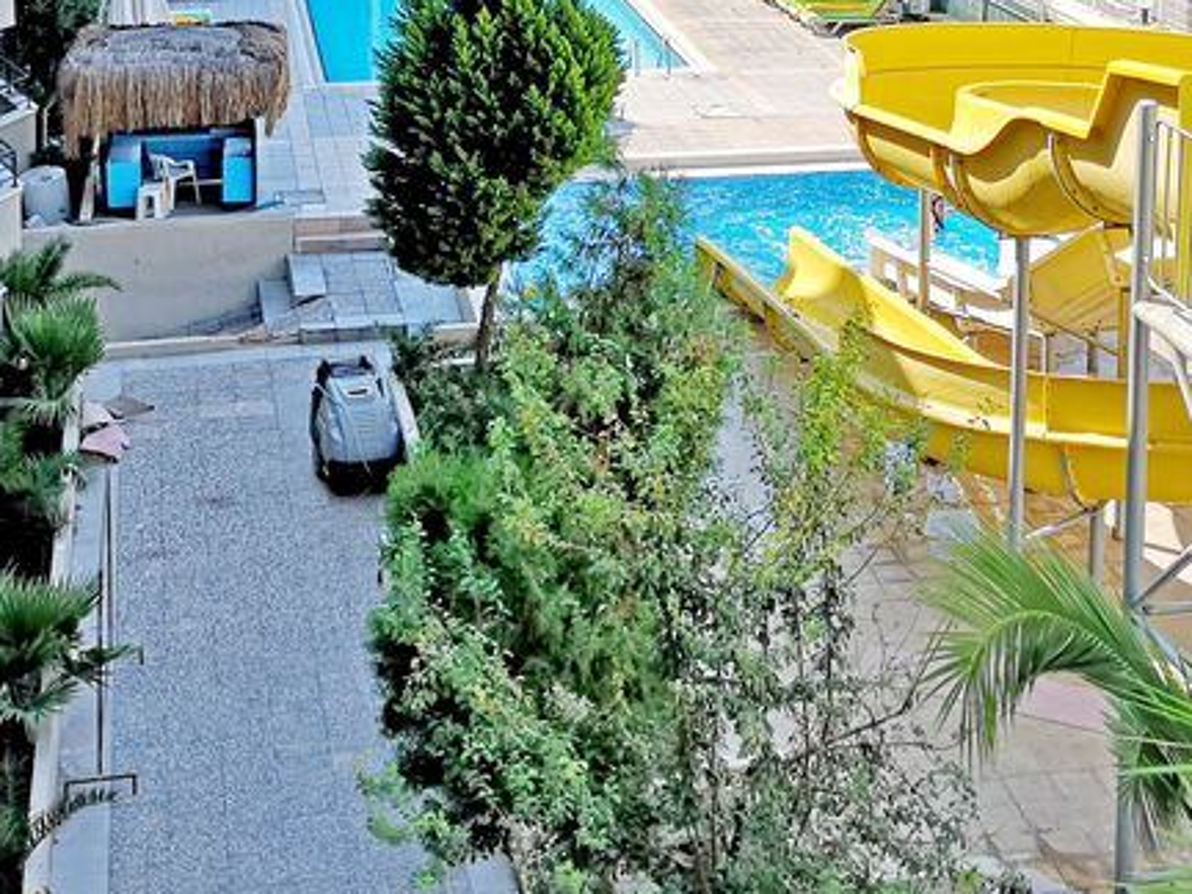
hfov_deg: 30.3
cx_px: 618
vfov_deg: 21.9
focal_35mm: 64
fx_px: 2204
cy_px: -55
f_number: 1.8
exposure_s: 1/724
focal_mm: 3.95
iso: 50
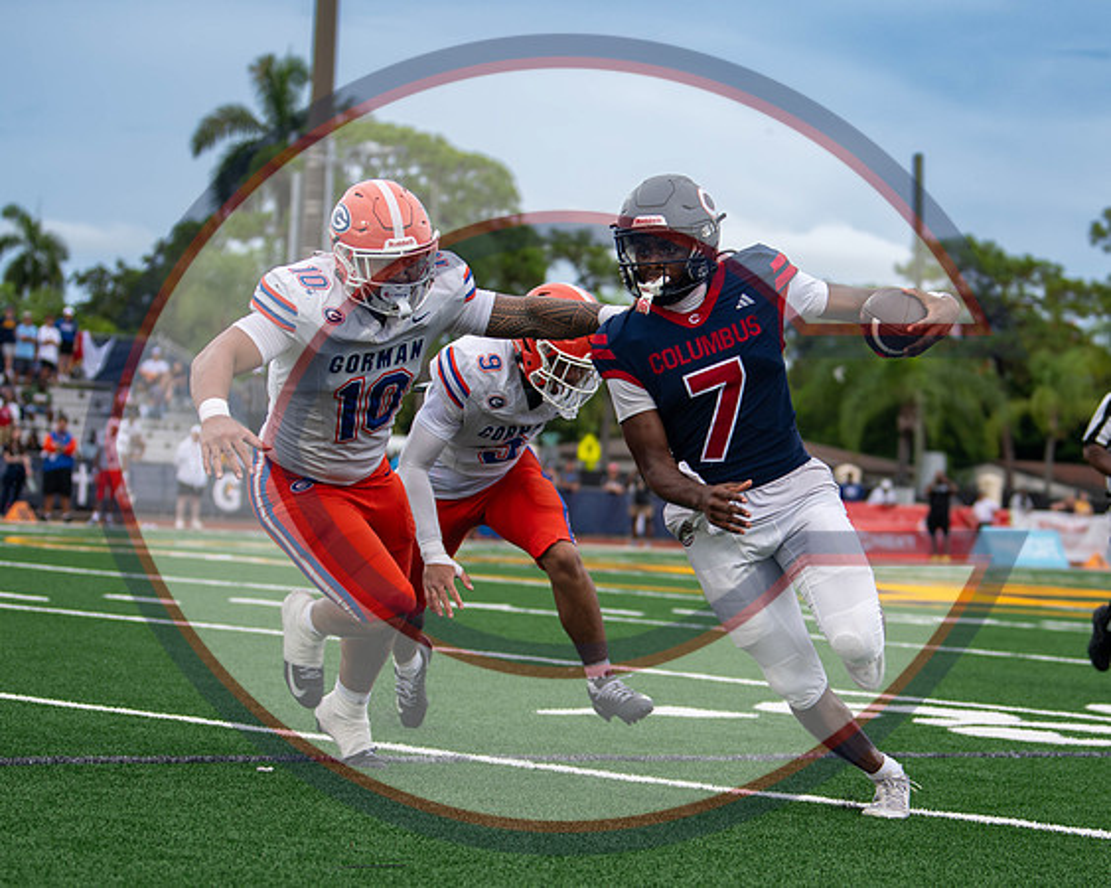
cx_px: 651
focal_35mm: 125
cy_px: 521
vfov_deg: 12.4
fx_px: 4094
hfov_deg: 15.4
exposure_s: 1/1000
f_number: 2.8
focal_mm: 70
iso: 200
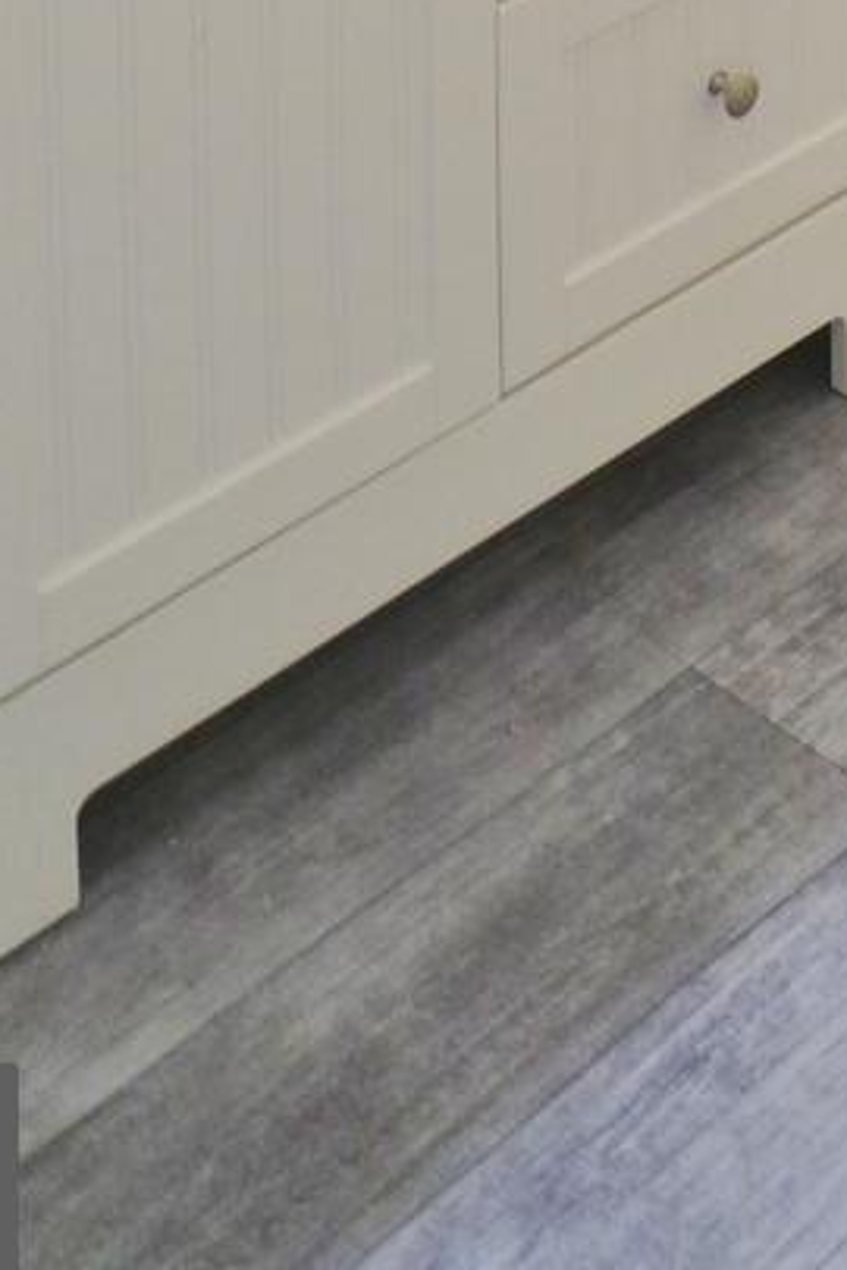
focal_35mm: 91
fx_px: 3211
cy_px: -1088
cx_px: 841
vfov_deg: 17.6
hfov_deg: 14.8
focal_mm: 9
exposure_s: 1/30
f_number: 3.5
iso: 400
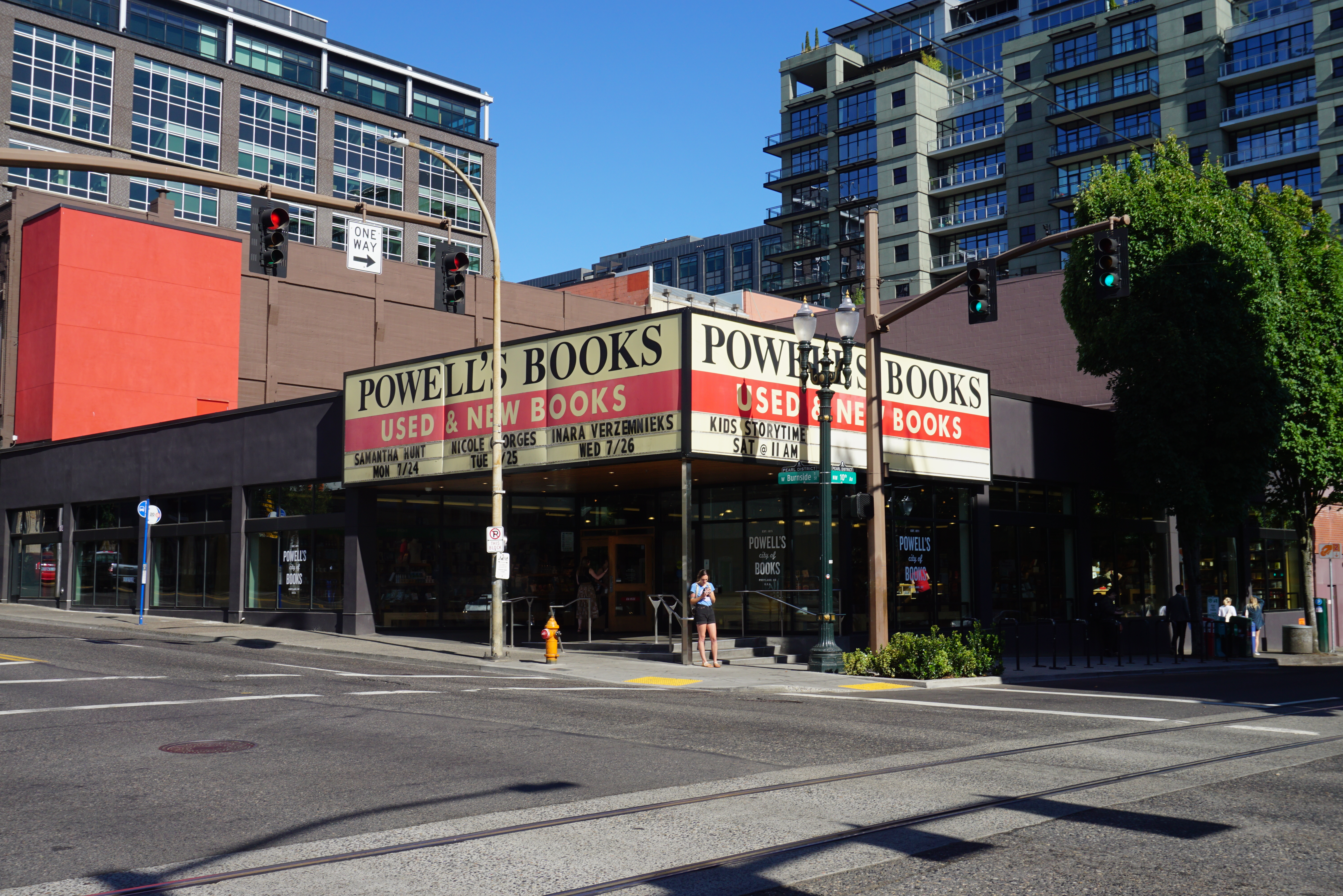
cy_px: 448
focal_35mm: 36
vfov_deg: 36.9
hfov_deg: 53.1
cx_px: 672
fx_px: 1343
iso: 100
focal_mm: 24
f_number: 11
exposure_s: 1/125
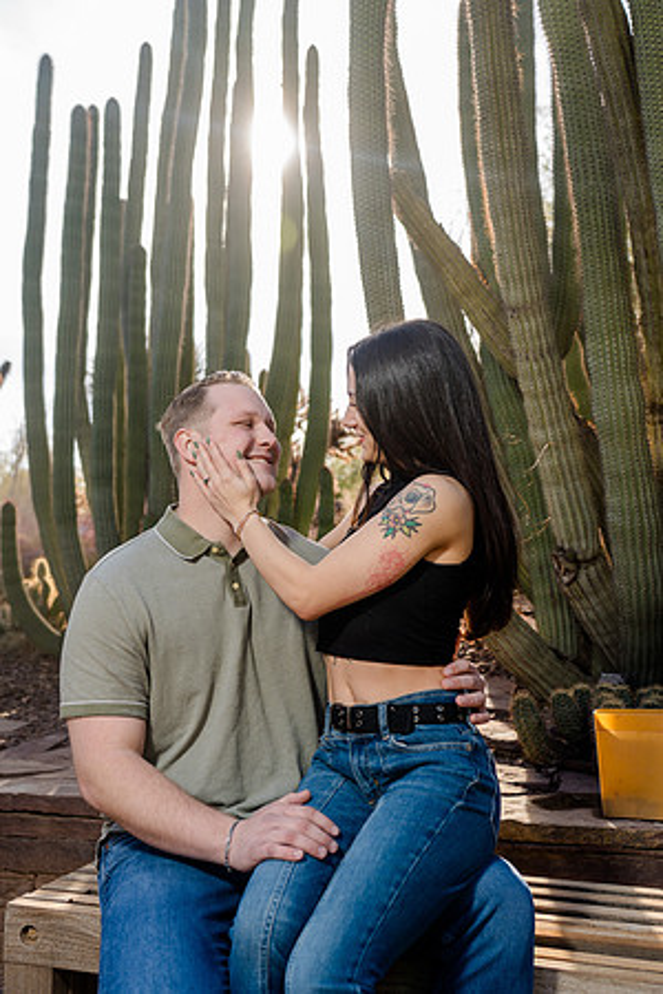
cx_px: 332
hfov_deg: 40.0
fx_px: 912
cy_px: 497
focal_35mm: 33
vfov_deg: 57.2
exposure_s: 1/200
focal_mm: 33
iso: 50
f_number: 4
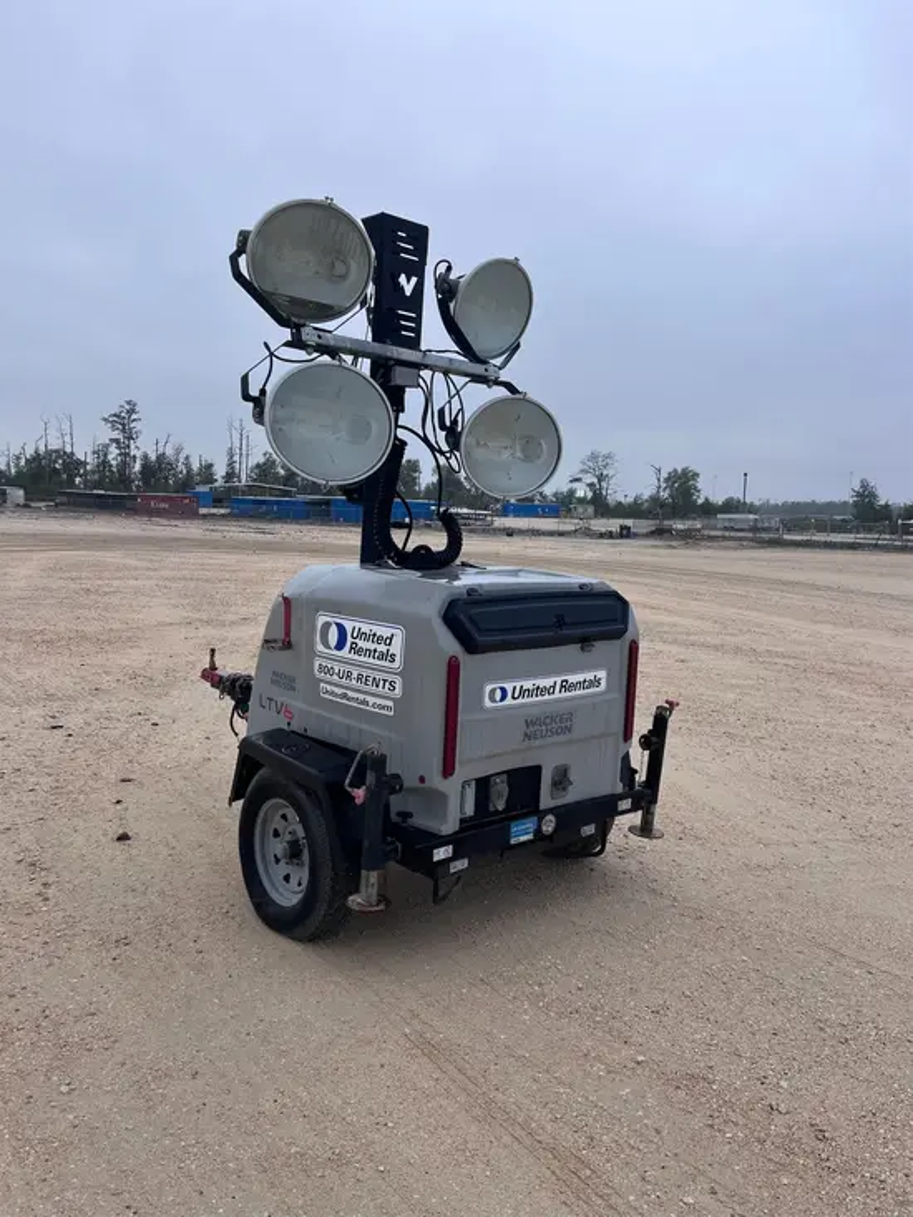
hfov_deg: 53.1
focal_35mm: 26
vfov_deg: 67.3
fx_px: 914
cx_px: 456
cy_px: 608
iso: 50
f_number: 1.6
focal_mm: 5.1
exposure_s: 1/515
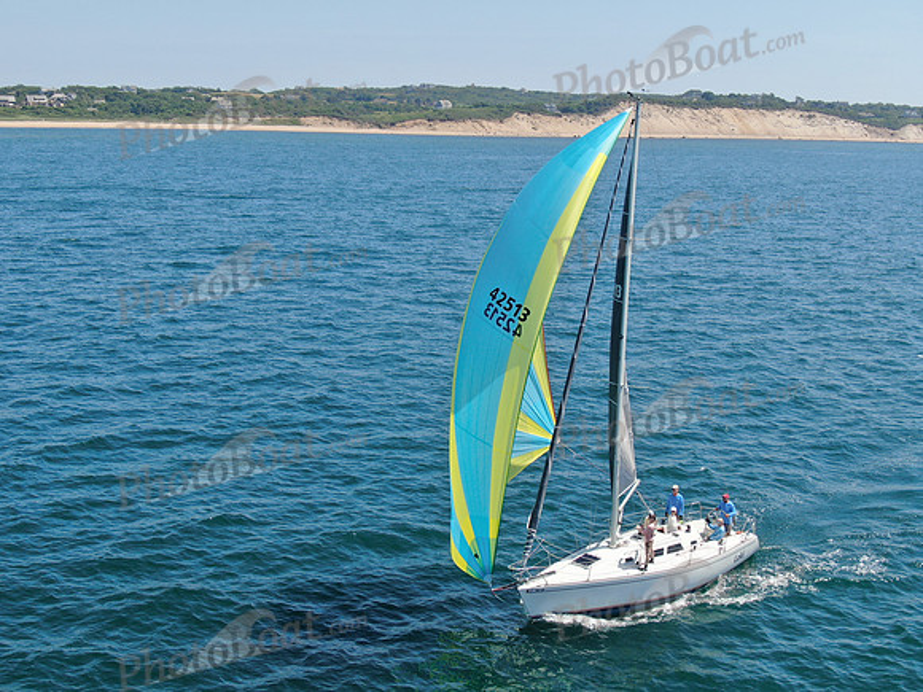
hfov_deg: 39.7
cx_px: 462
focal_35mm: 48
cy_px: 346
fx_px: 1280
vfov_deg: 30.3
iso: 100
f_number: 3.8
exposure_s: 1/640
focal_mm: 8.6
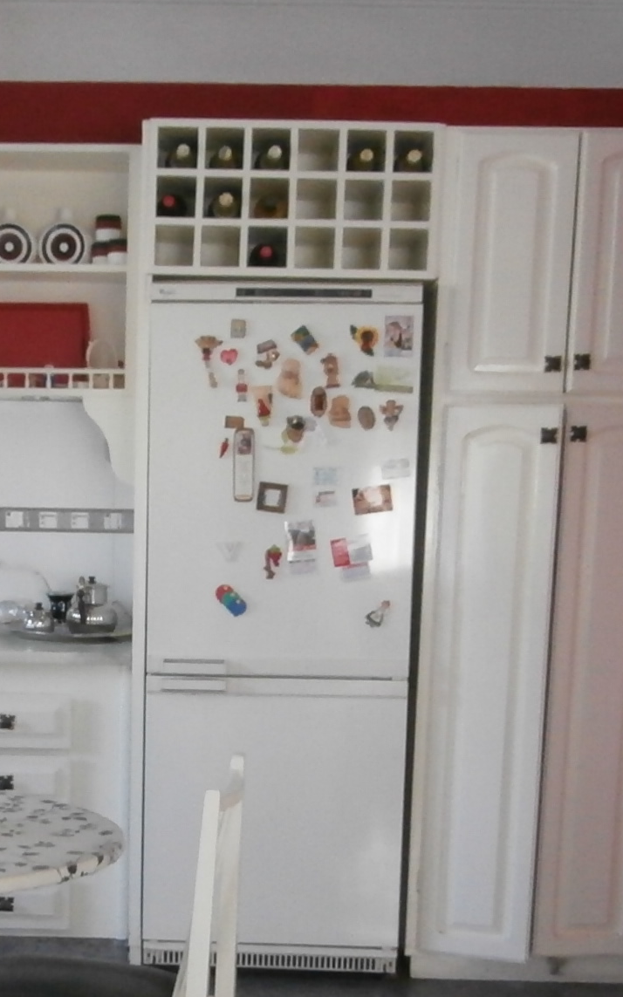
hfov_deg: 22.4
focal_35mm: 57
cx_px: 120
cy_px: 711
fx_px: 1549
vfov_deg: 35.1
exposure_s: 1/10
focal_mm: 4.2
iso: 400
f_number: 3
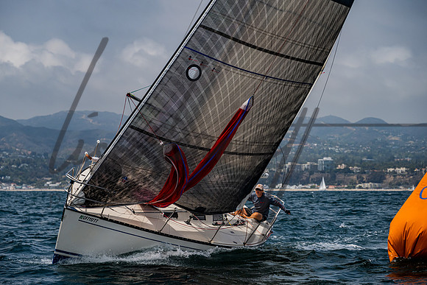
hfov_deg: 12.9
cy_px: 141
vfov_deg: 8.6
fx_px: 1890
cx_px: 197
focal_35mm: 159
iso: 250
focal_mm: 140
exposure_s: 1/800
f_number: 6.3
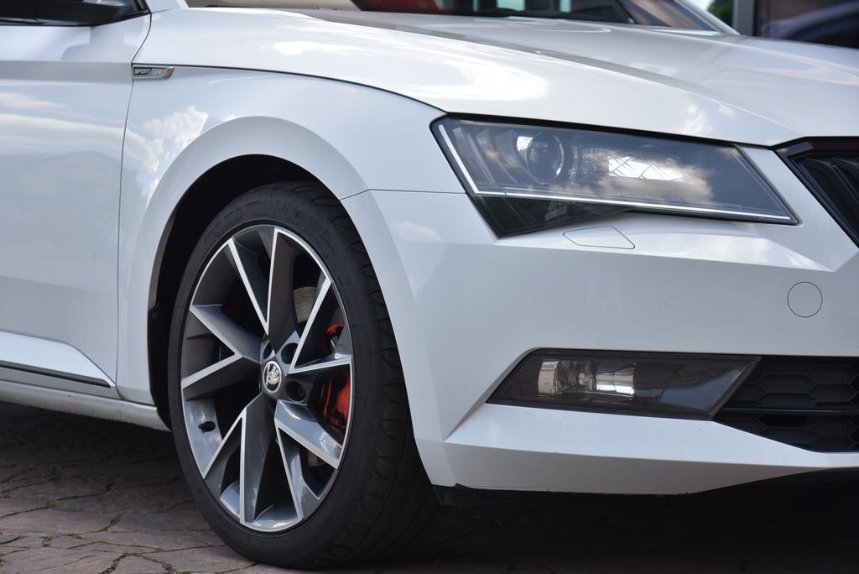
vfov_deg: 14.9
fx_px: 2196
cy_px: 287
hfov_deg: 22.1
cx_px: 430
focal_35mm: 92
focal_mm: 92
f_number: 8
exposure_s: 1/250
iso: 500
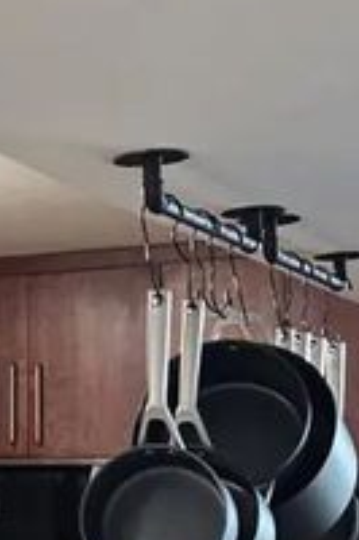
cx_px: -243
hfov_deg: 12.5
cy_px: 517
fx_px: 1528
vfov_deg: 19.5
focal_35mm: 102
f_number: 1.8
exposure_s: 1/120
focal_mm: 5.4
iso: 400
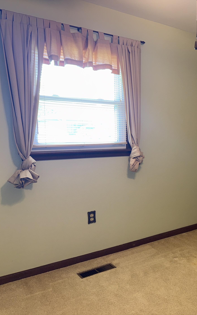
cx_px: 189
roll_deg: -1.1
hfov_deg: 34.5
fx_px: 292
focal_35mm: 34
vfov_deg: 56.7
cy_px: 158
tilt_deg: -6.1
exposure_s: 1/30
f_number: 1.78
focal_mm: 6.76
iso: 64
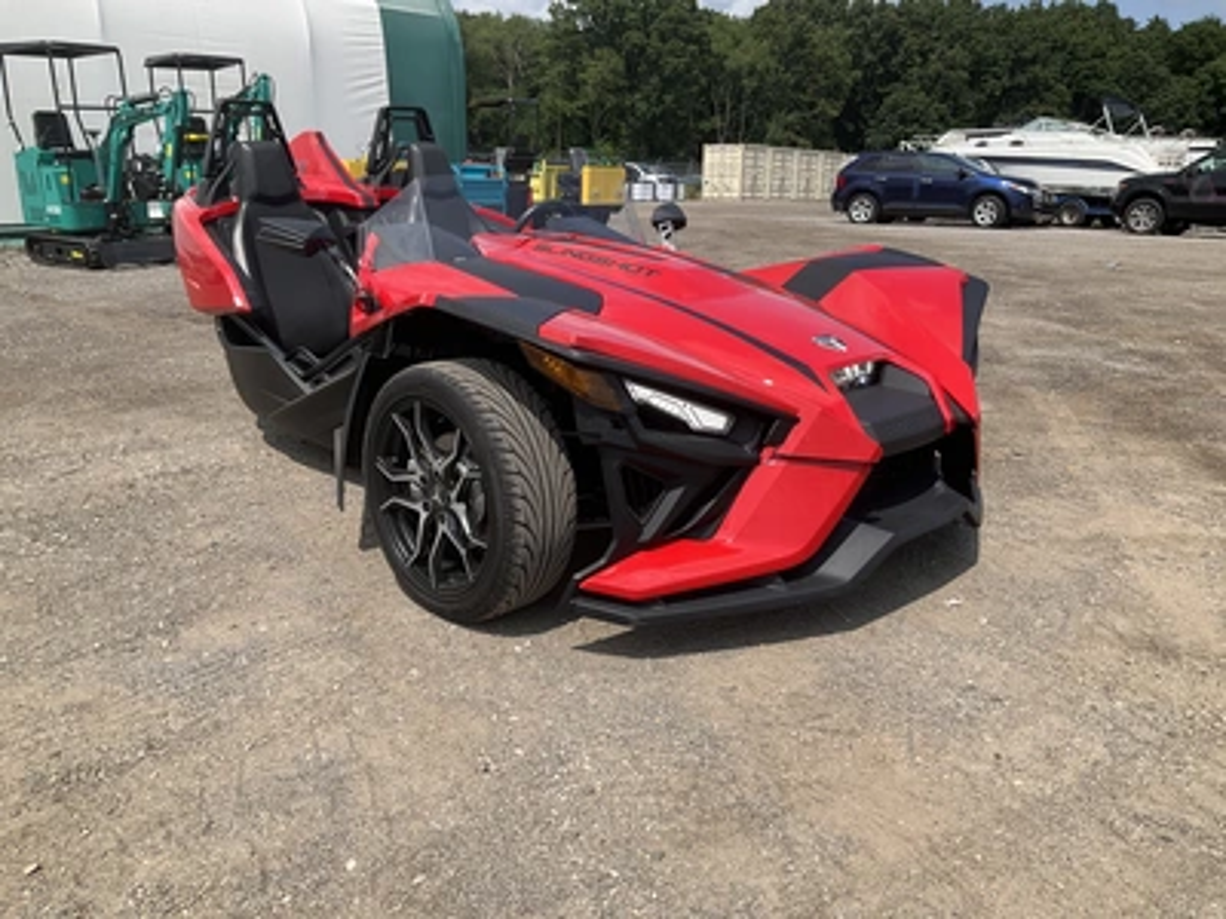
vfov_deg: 48.2
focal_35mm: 29
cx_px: 613
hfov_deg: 61.7
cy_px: 460
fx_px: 1027
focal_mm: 3
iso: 25
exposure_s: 1/1984
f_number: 1.8
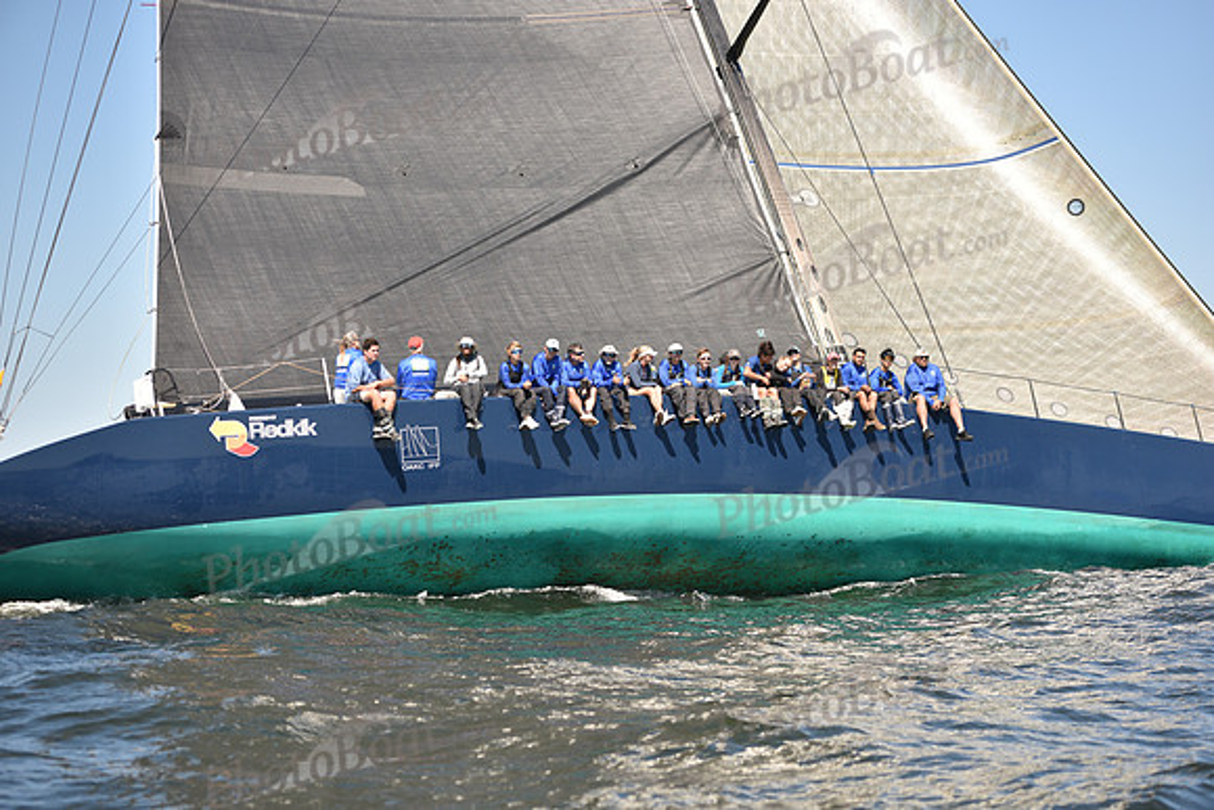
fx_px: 2361
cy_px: 405
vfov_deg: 19.5
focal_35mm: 70
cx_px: 607
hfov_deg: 28.8
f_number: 3.2
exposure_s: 1/1000
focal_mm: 70
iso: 250
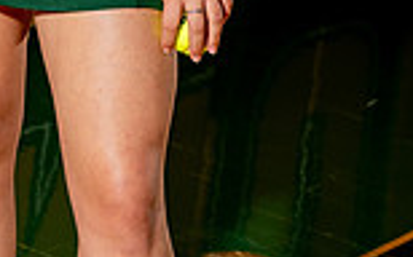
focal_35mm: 208
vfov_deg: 6.1
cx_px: 72
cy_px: -316
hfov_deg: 10.1
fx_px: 2339
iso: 100
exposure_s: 1/250
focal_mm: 70
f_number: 6.3
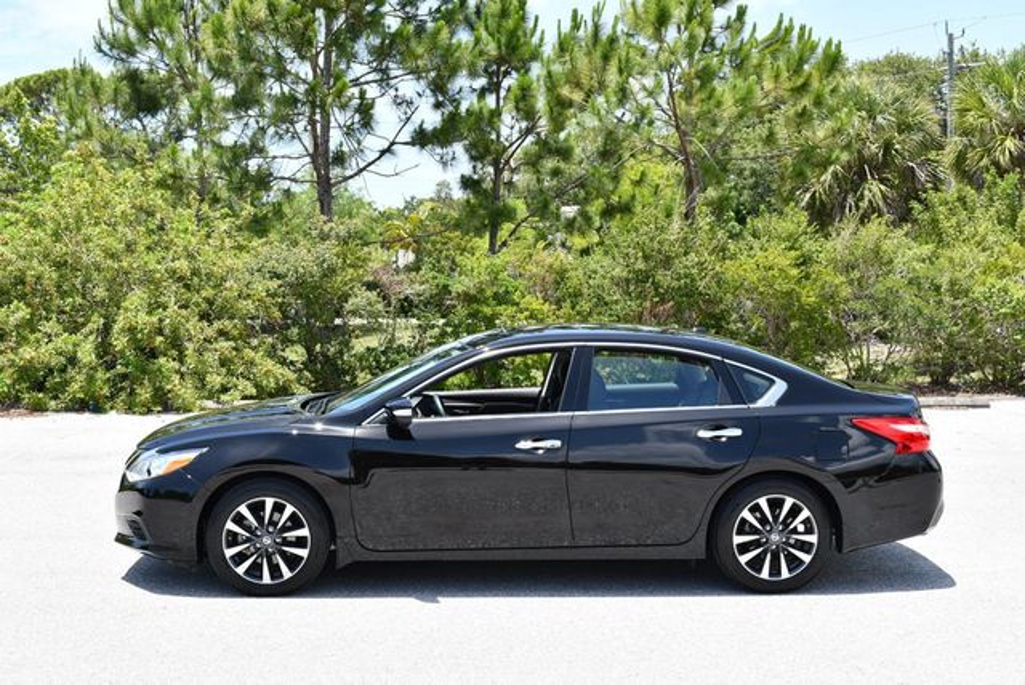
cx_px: 512
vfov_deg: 28.1
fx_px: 1368
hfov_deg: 41.1
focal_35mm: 48
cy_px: 342
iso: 200
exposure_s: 1/250
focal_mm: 24
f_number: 8
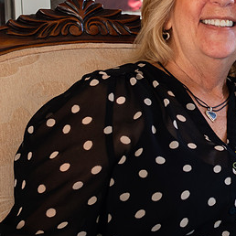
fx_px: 710
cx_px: 299
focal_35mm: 92
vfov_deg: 18.9
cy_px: 89
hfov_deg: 17.8
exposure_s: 1/125
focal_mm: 19
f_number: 3.5
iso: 320
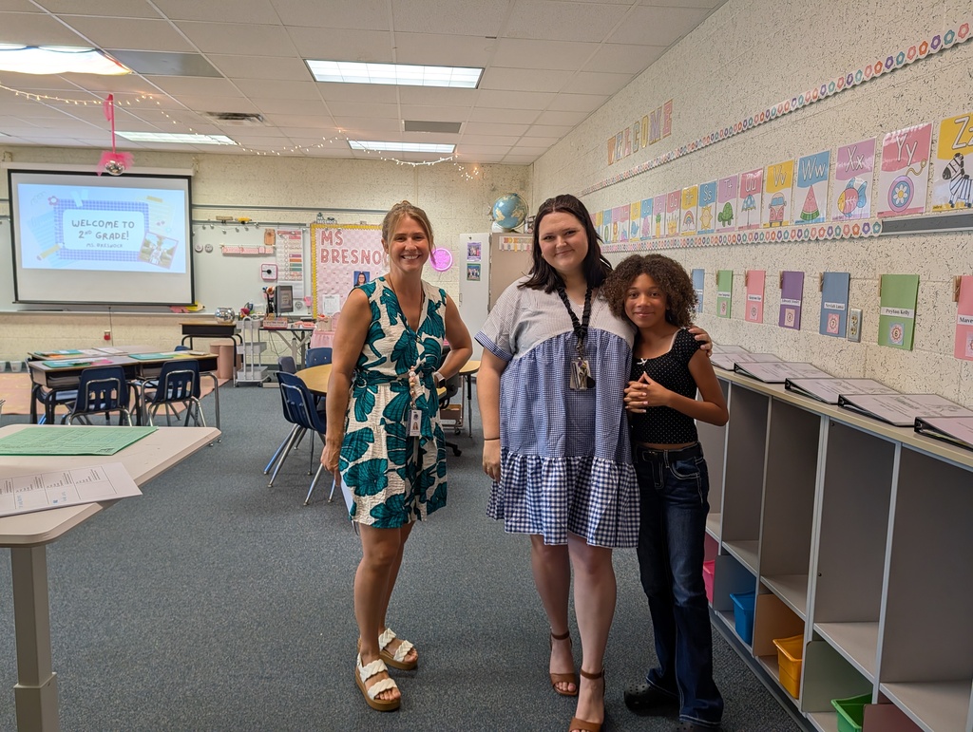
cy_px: 366
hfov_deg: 71.5
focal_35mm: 24
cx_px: 486
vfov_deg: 56.9
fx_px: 676
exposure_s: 1/120
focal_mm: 6.9
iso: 121
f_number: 1.68
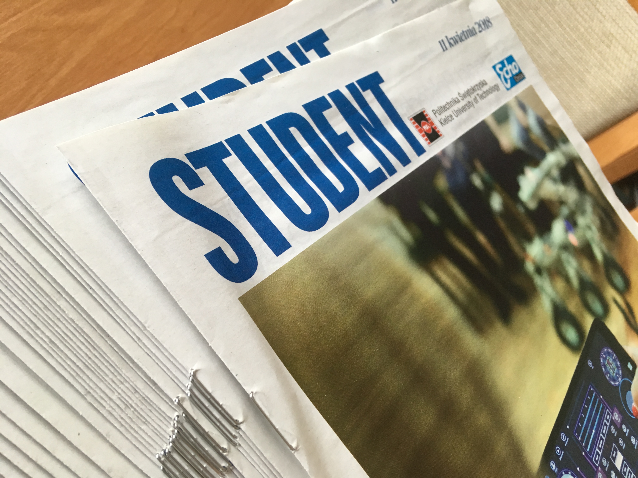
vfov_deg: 48.2
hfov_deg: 61.7
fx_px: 534
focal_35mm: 29
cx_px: 319
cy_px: 239
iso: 50
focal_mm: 4.15
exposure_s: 1/33
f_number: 2.2
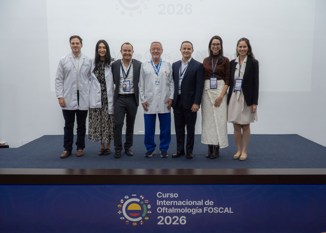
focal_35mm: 30
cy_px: 123
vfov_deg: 45.1
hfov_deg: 60.4
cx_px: 166
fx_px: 280
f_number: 4
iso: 500
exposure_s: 1/125
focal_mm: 18
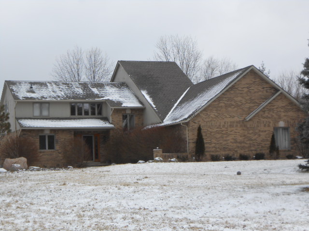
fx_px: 937
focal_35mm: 105
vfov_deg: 14.1
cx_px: 154
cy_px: 116
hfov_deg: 18.7
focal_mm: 18.7
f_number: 5
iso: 80
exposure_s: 1/500
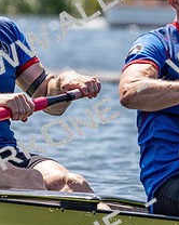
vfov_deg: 2.9
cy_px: 94
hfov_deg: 2.3
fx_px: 4437
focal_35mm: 669
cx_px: 87
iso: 320
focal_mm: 255
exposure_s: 1/2000
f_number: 5.6
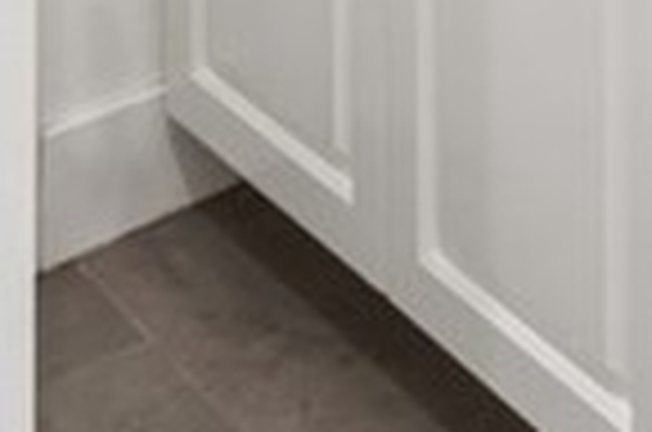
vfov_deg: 8.7
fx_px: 2042
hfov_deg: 14.9
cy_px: -1064
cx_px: 1291
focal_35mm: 113
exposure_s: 1/4
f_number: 10
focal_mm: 16
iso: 200
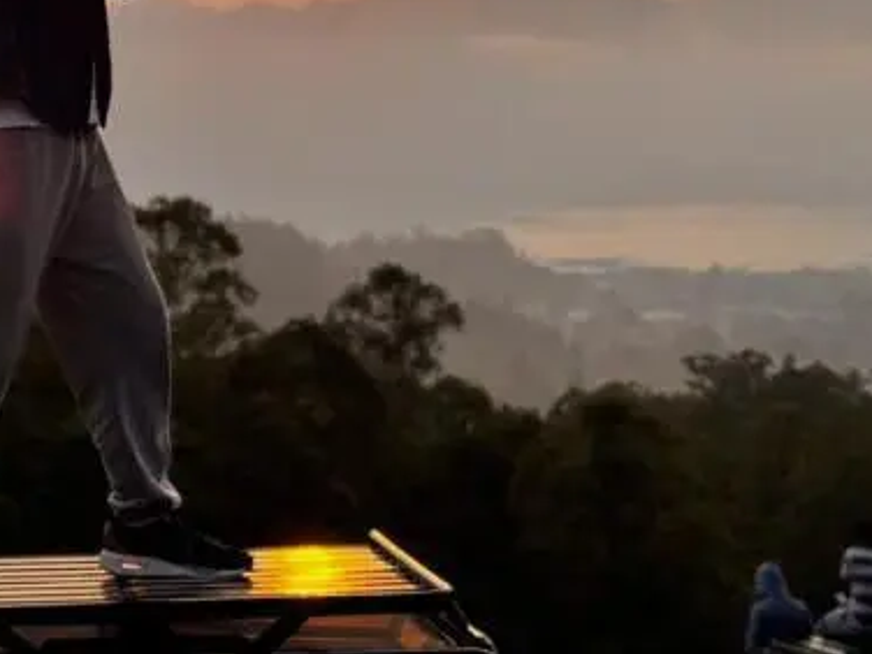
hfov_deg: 19.7
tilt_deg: +0.9
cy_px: -12
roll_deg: +1.0
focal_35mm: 98
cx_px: 86
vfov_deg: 14.8
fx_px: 2469
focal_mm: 6.76
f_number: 1.78
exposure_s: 1/4049
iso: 64
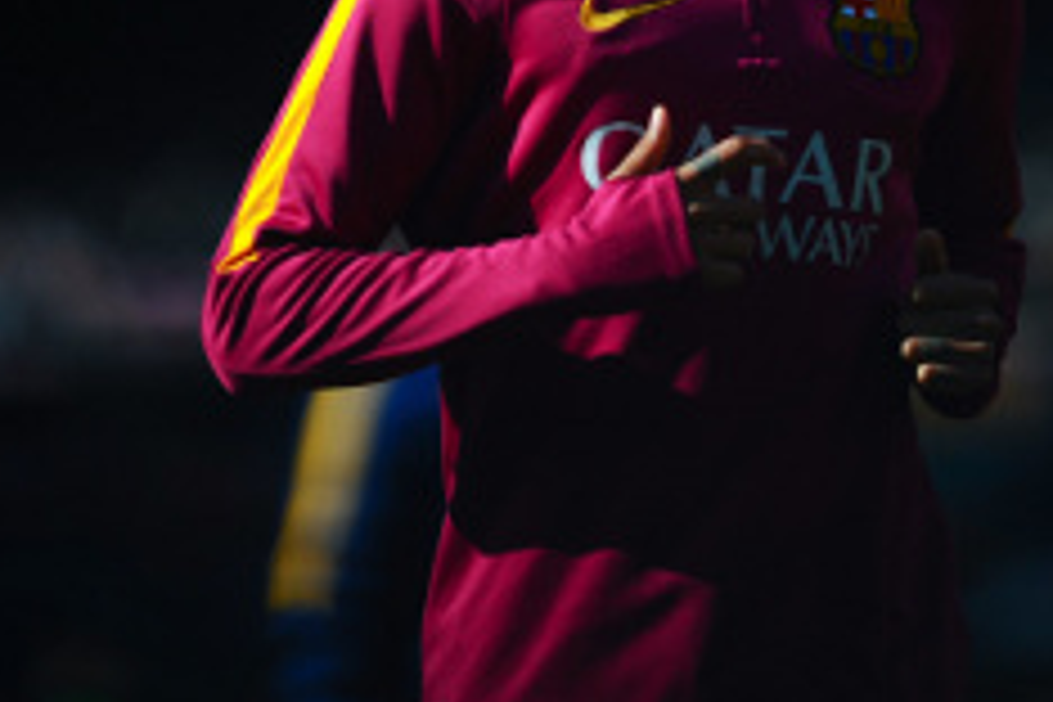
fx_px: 22959
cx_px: 729
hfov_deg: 2.6
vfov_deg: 1.8
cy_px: 99
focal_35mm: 785
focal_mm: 400
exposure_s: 1/6400
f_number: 3.5
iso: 400
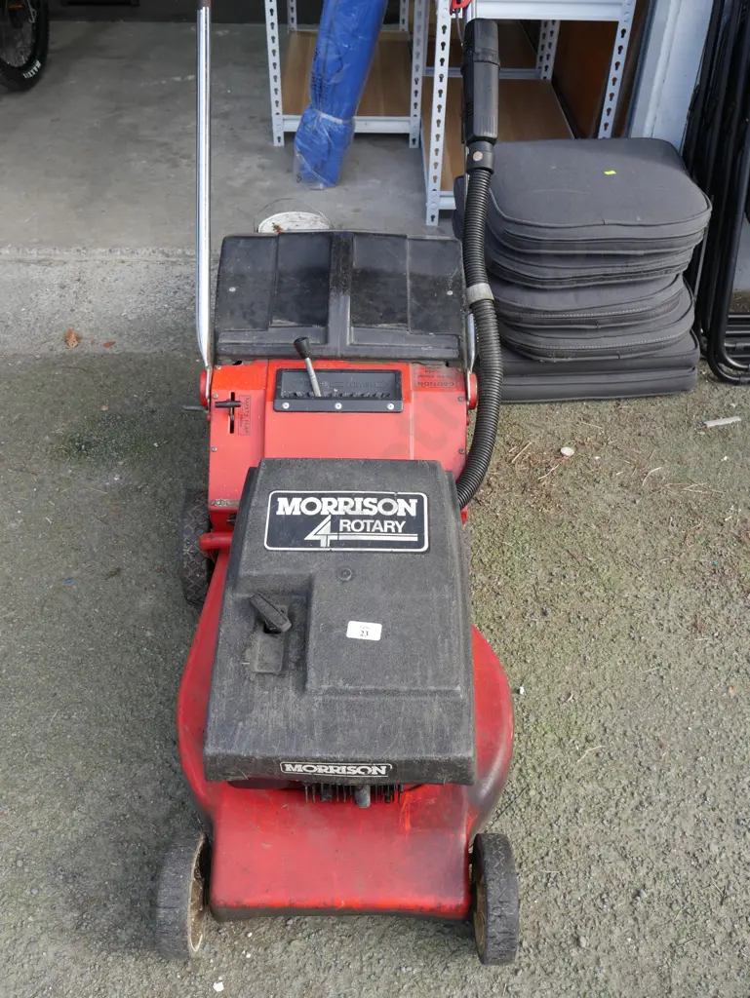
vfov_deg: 59.9
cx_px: 375
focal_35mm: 30
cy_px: 499
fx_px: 866
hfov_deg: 46.8
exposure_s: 1/200
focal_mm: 15
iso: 200
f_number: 5.6
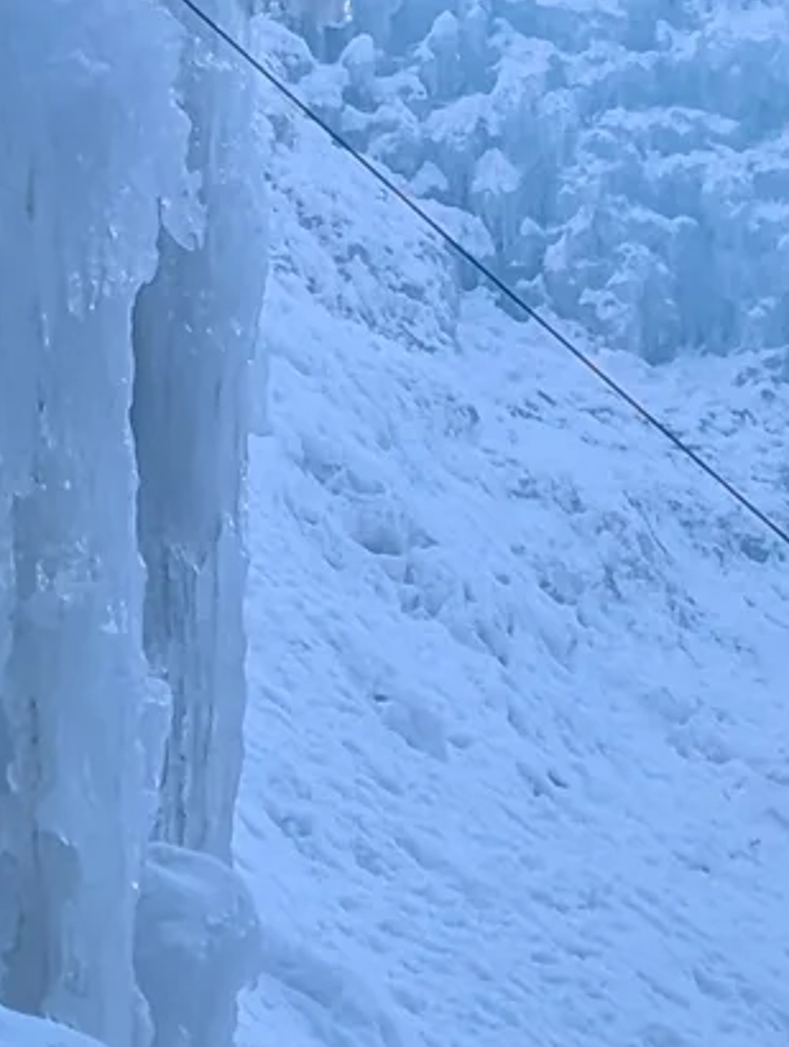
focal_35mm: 234
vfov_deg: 7.8
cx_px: 273
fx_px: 7089
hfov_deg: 6.4
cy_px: -1461
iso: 34
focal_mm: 6.81
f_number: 1.85
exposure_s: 1/243
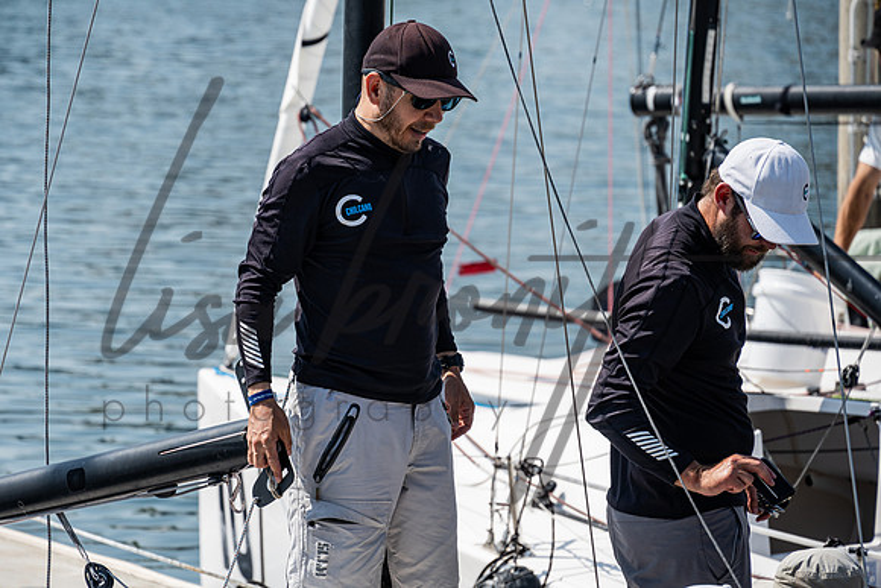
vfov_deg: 5.4
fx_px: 6246
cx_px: 319
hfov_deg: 8.1
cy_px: 298
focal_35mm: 255
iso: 125
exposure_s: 1/500
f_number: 6.3
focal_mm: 200
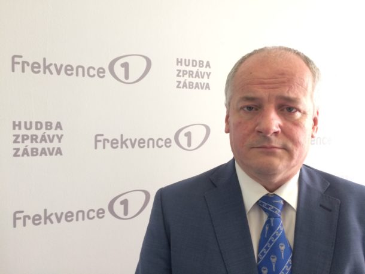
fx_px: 306
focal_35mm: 29
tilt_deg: -5.0
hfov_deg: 61.6
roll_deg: +0.5
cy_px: 137
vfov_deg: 48.3
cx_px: 182
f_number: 2.2
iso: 160
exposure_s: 1/33
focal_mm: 4.15
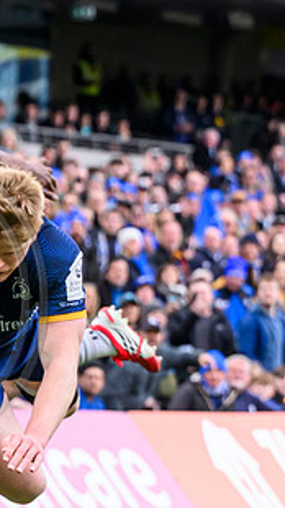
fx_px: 5988
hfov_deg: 2.7
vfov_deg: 4.8
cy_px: 459
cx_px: 14
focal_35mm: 445
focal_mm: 86
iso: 1250
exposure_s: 1/1600
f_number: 3.5
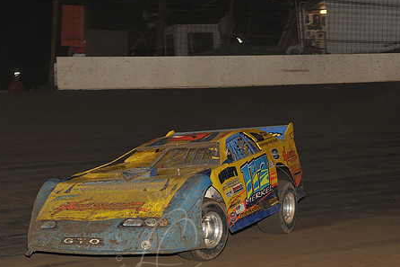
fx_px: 1444
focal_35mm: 130
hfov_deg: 15.8
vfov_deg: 10.5
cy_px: 162
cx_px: 168
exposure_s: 1/320
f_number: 6.3
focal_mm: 100
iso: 1000
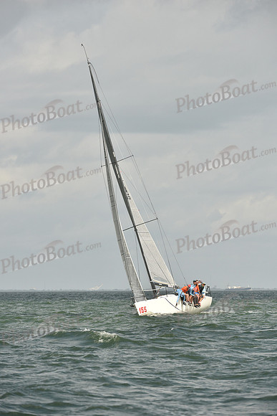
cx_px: 138
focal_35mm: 290
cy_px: 208
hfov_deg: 4.7
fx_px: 3345
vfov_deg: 7.1
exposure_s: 1/1250
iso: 400
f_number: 9
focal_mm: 290
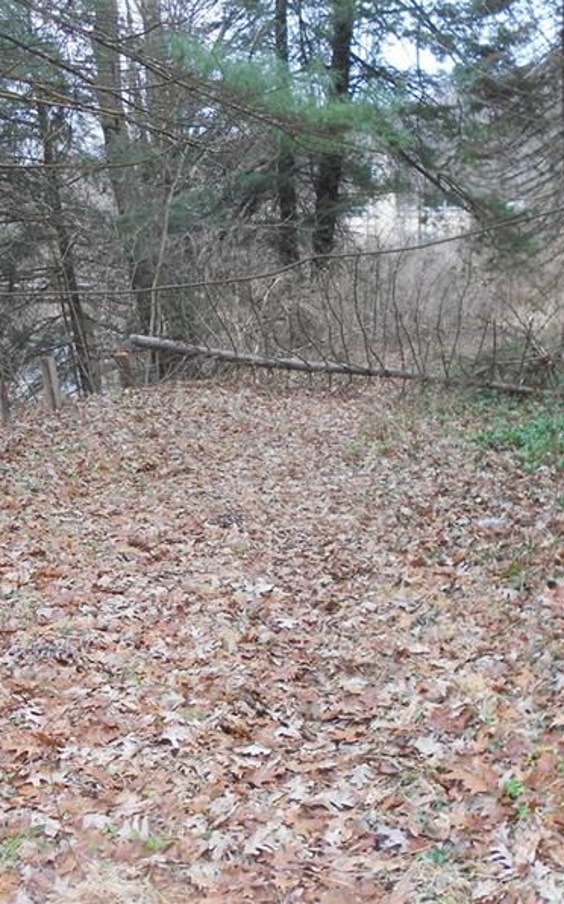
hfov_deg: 34.4
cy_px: 450
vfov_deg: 52.8
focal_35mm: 37
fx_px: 911
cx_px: 317
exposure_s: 1/30
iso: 80
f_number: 3.2
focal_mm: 4.6
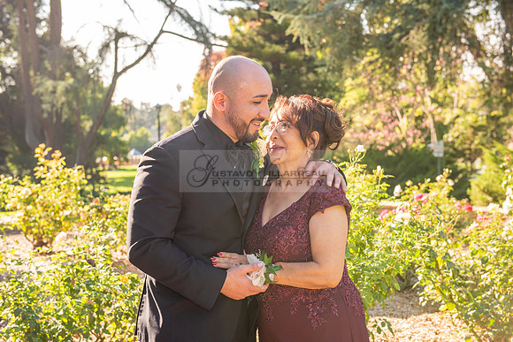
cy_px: 171
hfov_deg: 35.6
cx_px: 256
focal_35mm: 56
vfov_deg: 24.2
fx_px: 798
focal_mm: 56
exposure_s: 1/250
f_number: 5.6
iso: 200
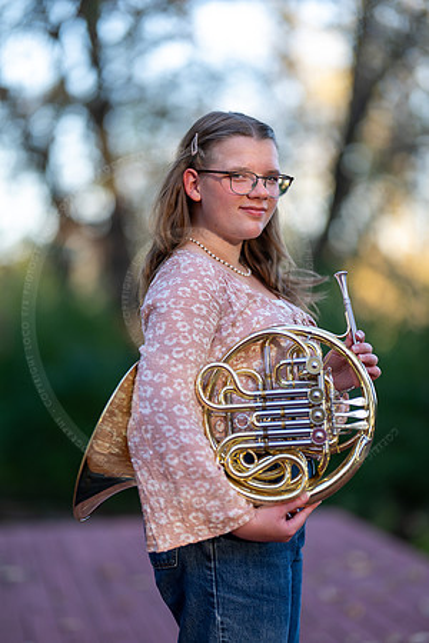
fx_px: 1519
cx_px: 214
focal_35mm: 85
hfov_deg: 16.1
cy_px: 322
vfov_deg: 23.9
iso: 160
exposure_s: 1/640
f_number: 1.2
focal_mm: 85
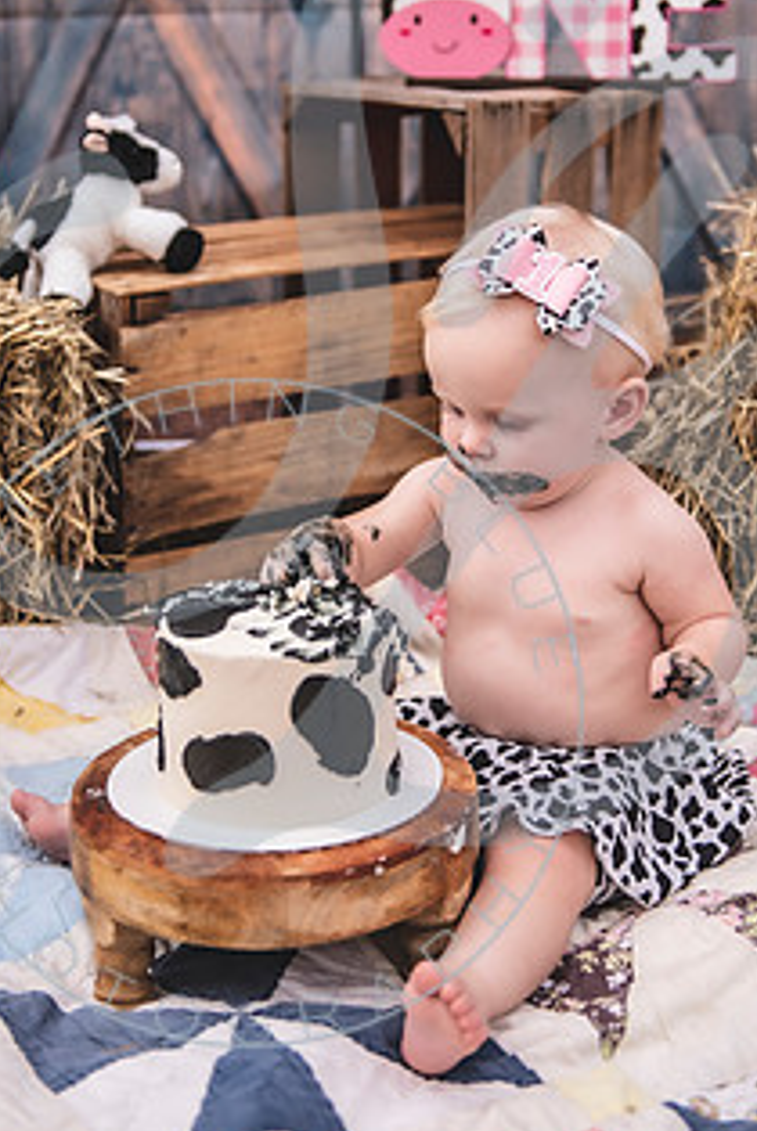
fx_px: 1983
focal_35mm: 63
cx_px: 411
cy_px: 439
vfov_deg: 31.8
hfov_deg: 21.6
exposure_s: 1/400
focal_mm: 44
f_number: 2.8
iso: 100
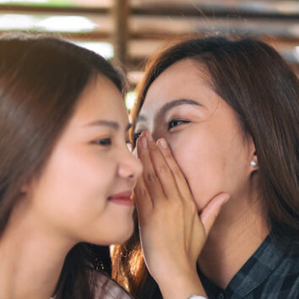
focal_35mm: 157
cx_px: 65
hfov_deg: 11.1
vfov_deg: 11.1
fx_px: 1534
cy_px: 154
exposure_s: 1/80
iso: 400
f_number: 1.2
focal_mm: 56
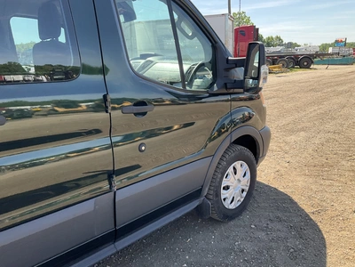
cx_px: 178
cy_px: 134
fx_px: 297
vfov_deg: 48.2
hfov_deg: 61.7
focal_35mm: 29
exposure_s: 1/397
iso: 25
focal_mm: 3
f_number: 1.8
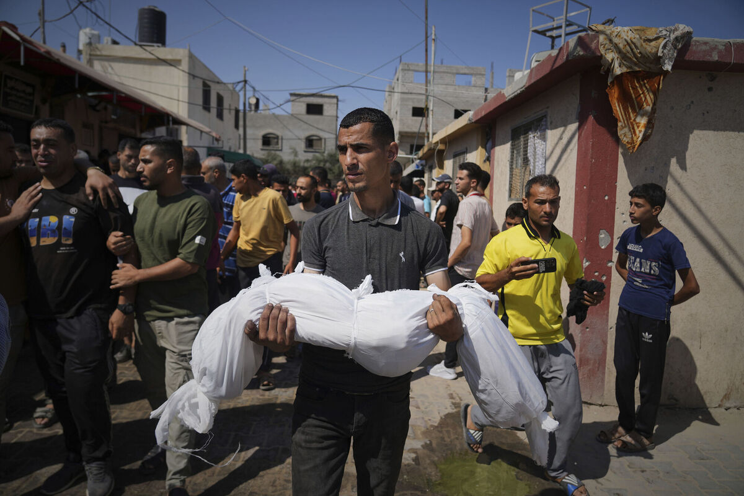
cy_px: 248
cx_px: 372
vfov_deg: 53.1
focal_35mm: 24
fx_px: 496
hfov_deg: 73.7
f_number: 4
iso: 125
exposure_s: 1/2000
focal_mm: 24
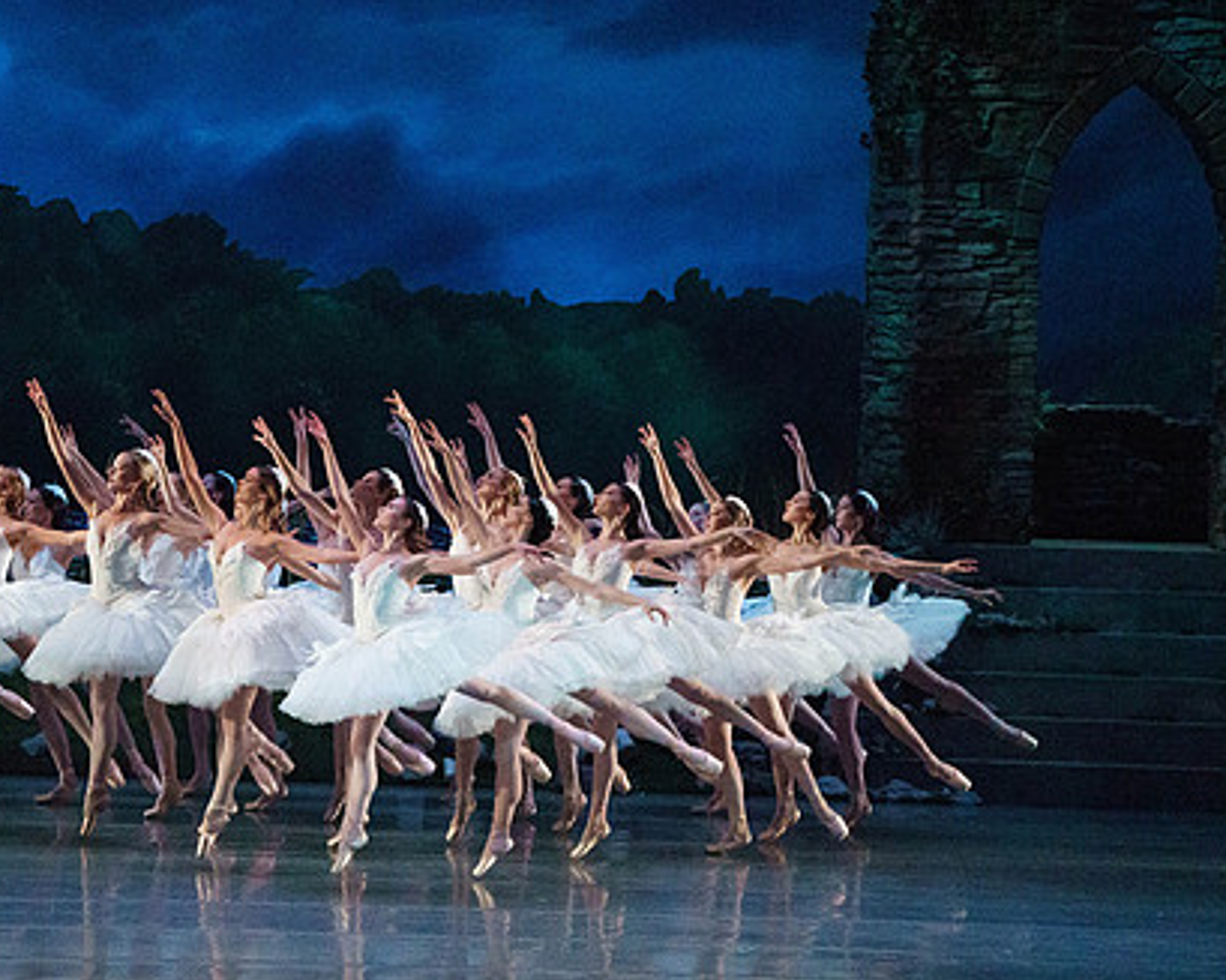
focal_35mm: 239
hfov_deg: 8.1
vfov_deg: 6.5
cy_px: 457
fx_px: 8670
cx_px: 372
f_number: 5.6
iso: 8000
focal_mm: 179
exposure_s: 1/250
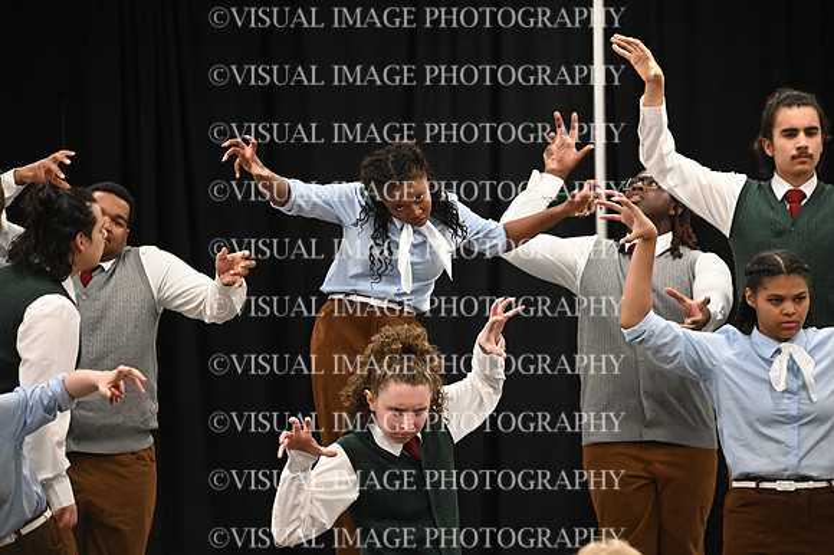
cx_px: 417
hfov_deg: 7.6
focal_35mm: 270
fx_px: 6251
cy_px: 278
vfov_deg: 5.1
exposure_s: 1/250
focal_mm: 270
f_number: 6
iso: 10000
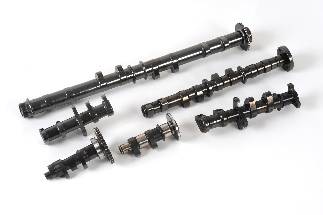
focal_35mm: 105
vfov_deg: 13.0
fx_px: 941
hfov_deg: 19.5
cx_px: 162
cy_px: 108
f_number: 22
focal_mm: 105
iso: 200
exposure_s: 1/125
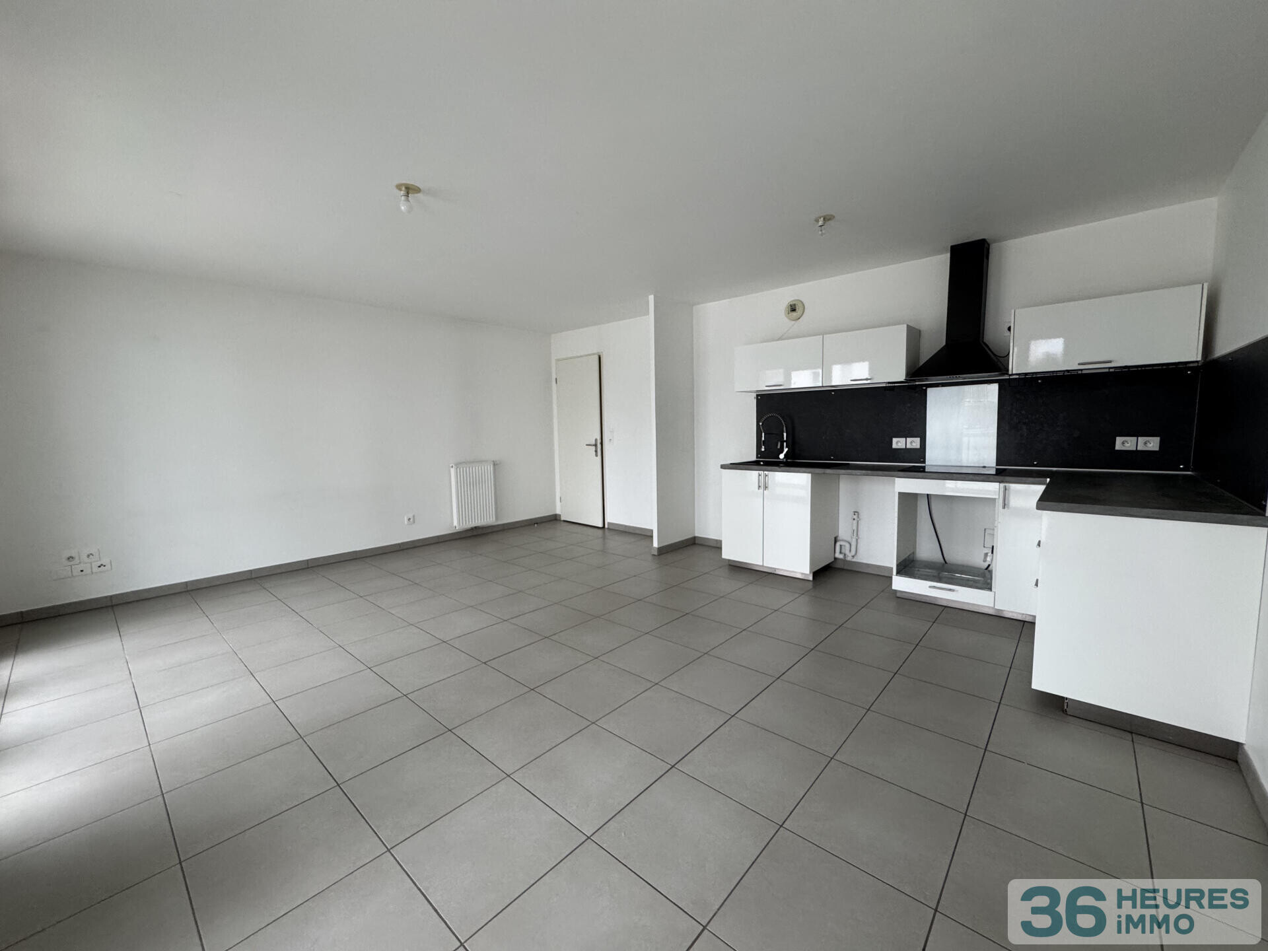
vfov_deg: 85.7
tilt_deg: -4.8
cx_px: 634
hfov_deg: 102.1
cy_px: 476
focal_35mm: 14
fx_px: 513
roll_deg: +2.0
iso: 250
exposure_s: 1/99
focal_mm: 2.22
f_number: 2.2
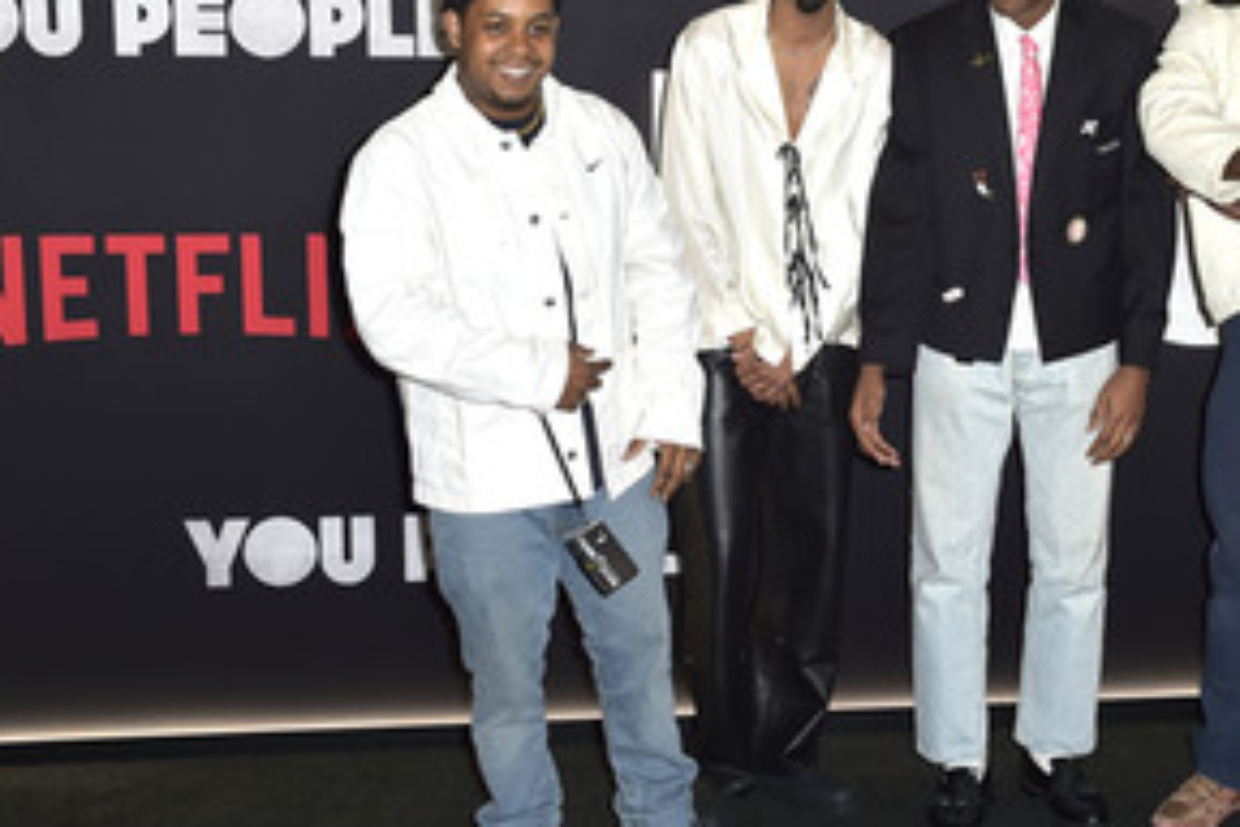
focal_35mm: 50
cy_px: 383
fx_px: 1722
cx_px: 952
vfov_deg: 27.0
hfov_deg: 38.4
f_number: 6.3
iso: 500
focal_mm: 32
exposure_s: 1/250
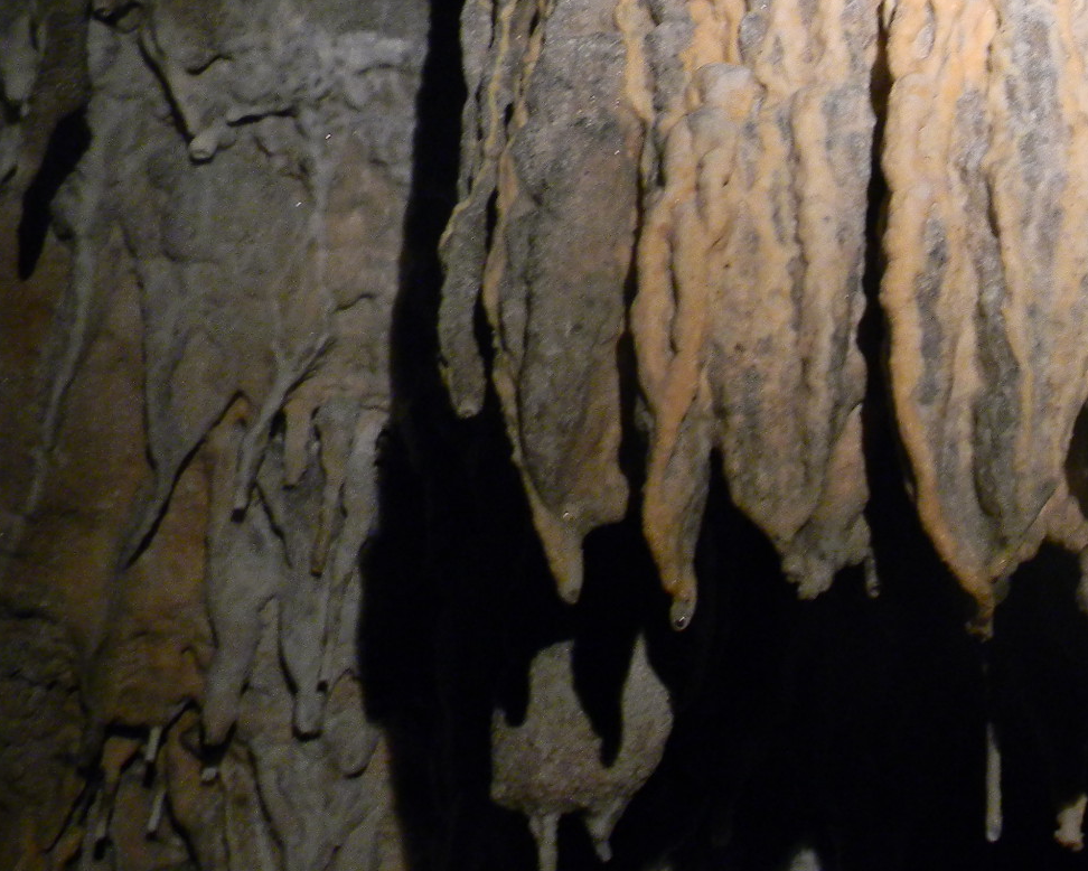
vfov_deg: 20.2
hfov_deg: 24.7
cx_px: 1041
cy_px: 56
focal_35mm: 74
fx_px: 2383
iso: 282
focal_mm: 6.4
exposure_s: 1/30
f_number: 3.7
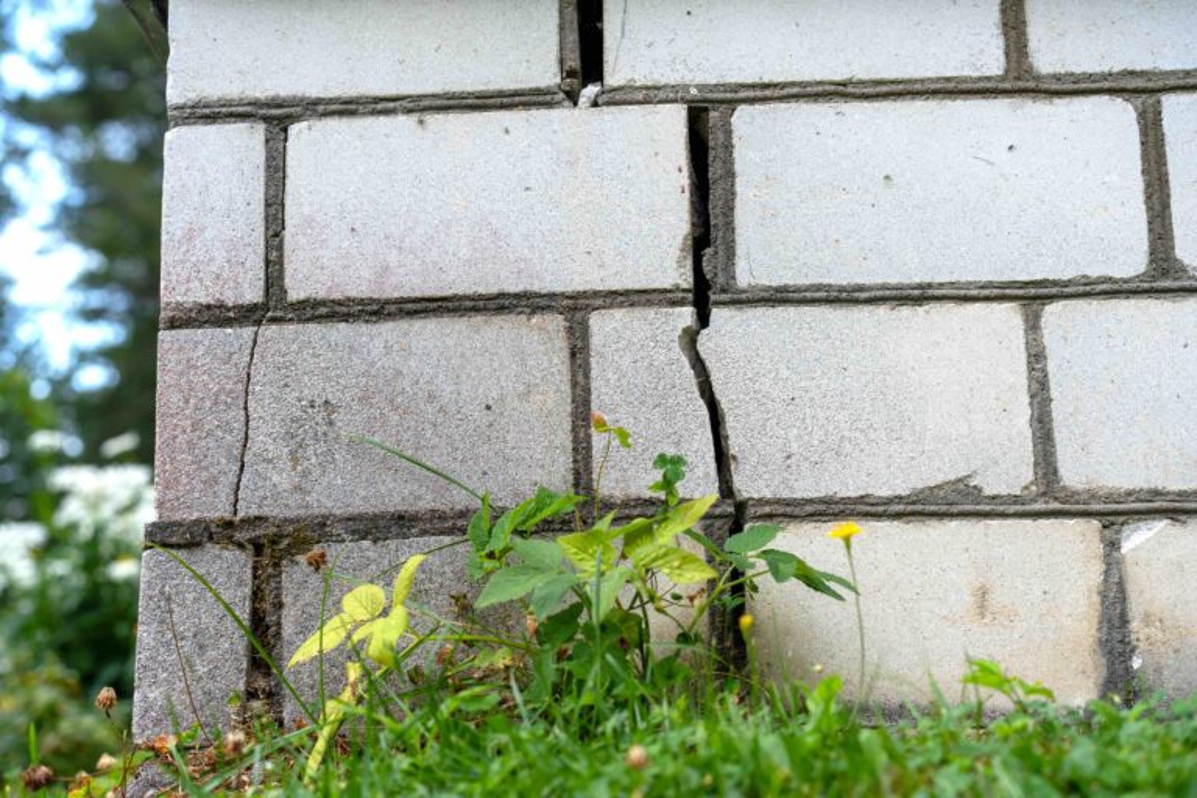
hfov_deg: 36.2
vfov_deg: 24.6
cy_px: 399
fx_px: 1829
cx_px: 598
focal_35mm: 55
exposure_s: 1/320
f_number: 4.5
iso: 100
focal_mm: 55
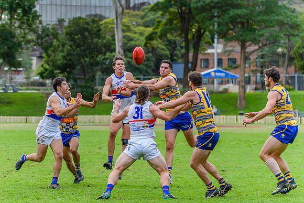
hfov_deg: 12.2
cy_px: 91
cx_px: 141
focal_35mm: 168
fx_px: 1422
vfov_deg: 8.2
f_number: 5
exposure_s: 1/1250
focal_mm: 150
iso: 1400
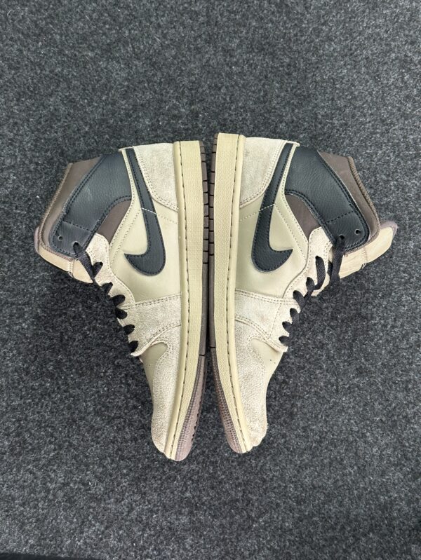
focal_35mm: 48
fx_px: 778
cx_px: 210
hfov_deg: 30.3
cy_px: 280
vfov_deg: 39.6
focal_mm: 6.86
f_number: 1.78
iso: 250
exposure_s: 1/51
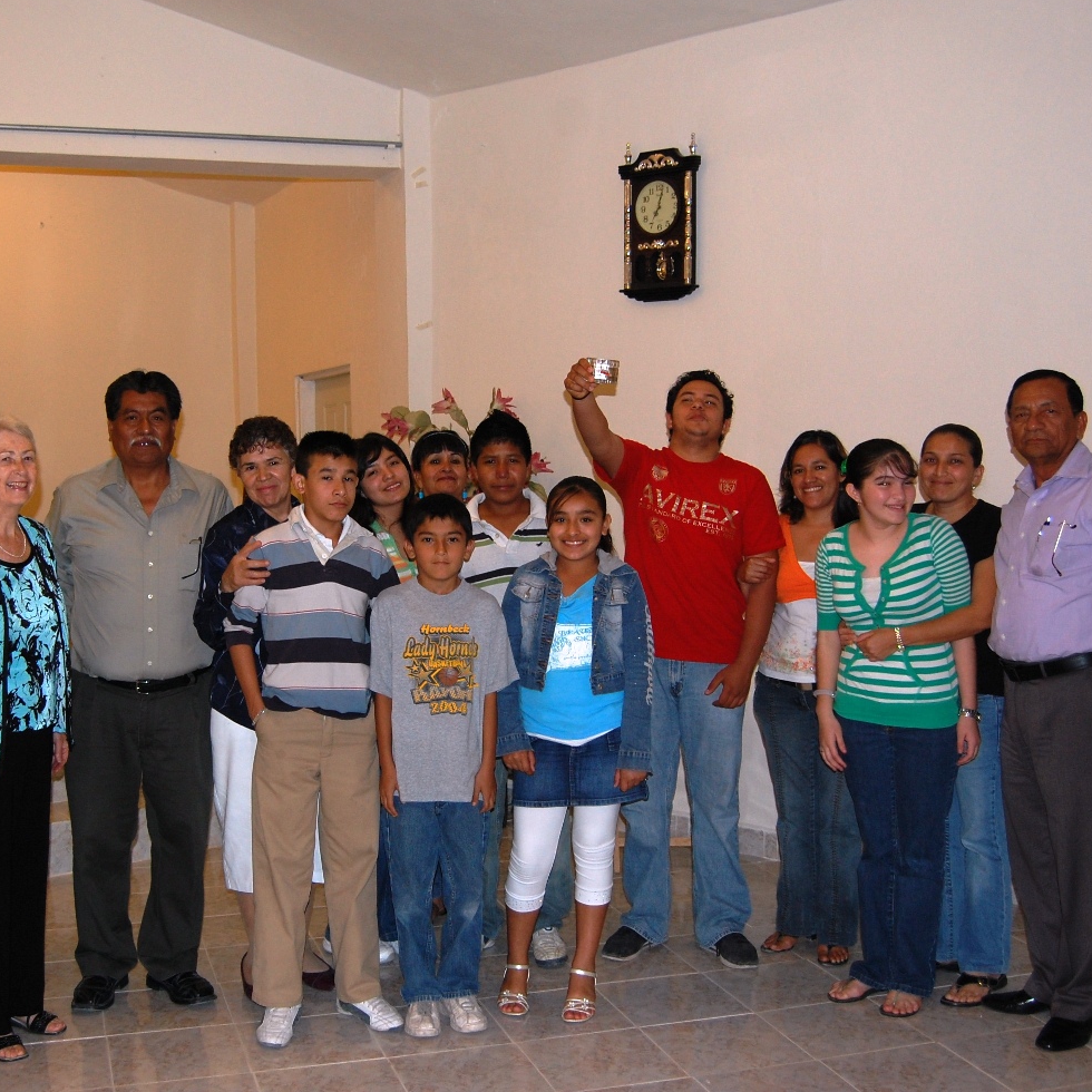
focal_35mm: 43
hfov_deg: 39.0
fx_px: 1535
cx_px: 436
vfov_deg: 39.2
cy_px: 536
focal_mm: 22
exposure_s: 1/60
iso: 400
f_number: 3.8
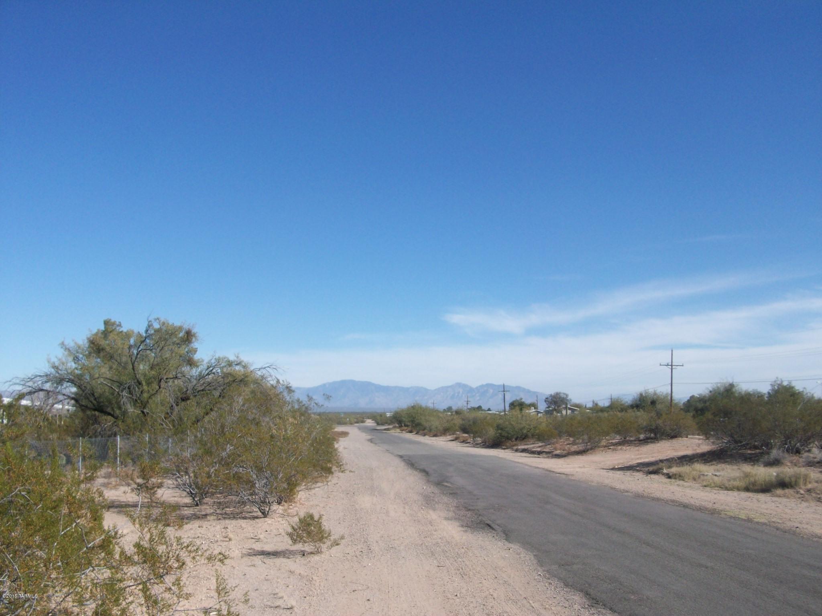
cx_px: 411
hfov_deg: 54.0
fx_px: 807
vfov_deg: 41.8
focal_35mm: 34
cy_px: 308
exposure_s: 1/383
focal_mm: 5.7
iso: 64
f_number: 5.5
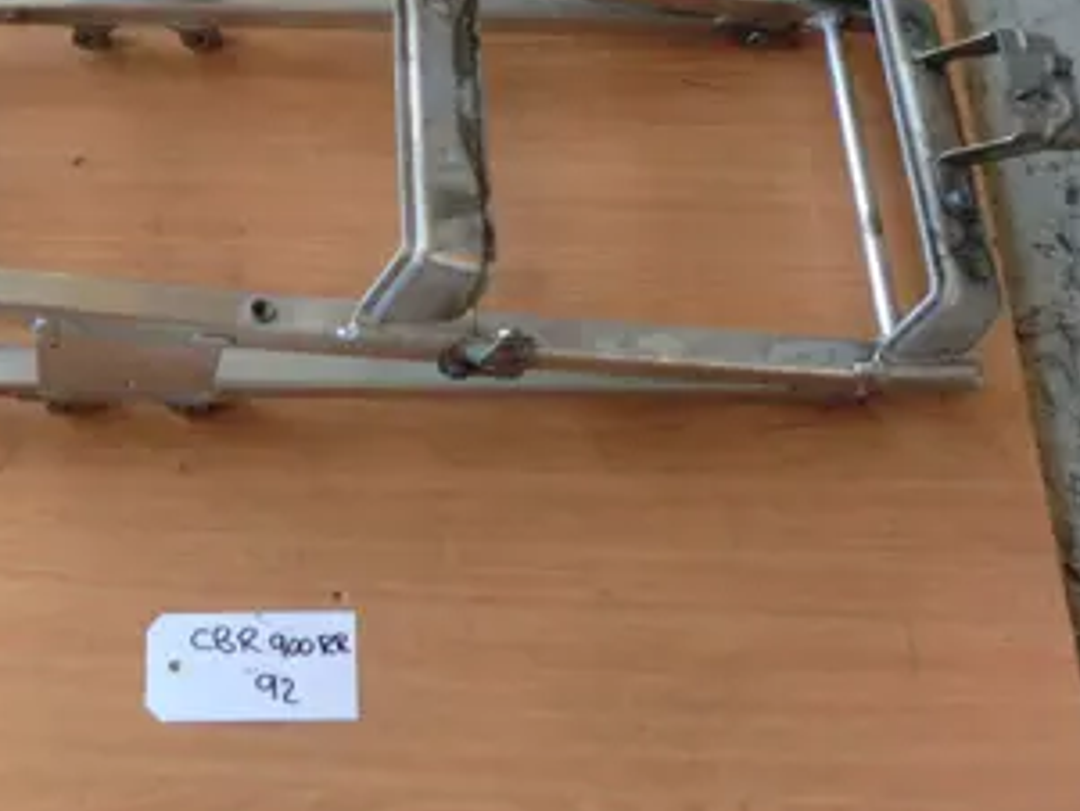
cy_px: 248
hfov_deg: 42.6
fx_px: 1342
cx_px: 280
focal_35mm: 43
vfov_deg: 33.2
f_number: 3.2
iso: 100
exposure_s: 1/60
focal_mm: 4.9
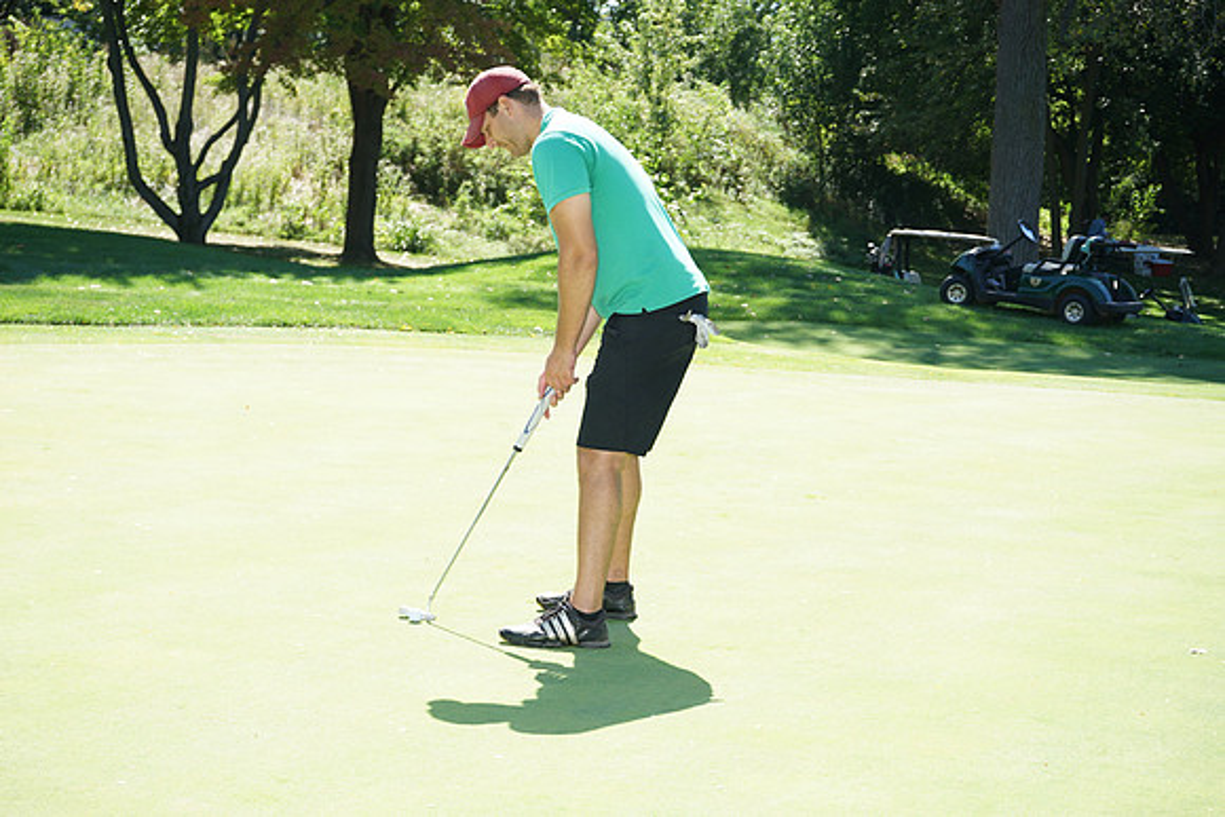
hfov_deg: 28.8
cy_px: 408
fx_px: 2382
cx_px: 612
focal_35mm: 70
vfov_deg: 19.5
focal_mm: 70
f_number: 7.1
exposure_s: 1/200
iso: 200
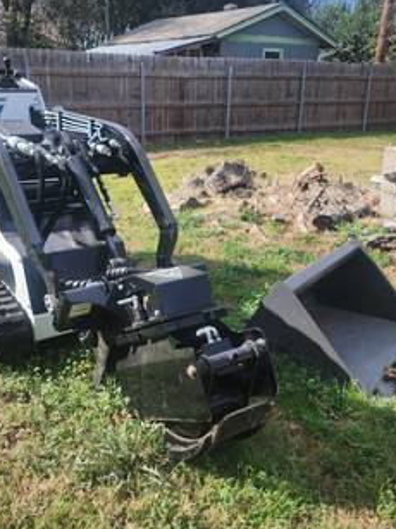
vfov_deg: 51.4
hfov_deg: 39.6
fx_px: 549
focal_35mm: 36
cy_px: 269
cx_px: 176
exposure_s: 1/533
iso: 12
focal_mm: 6.4
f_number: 1.8
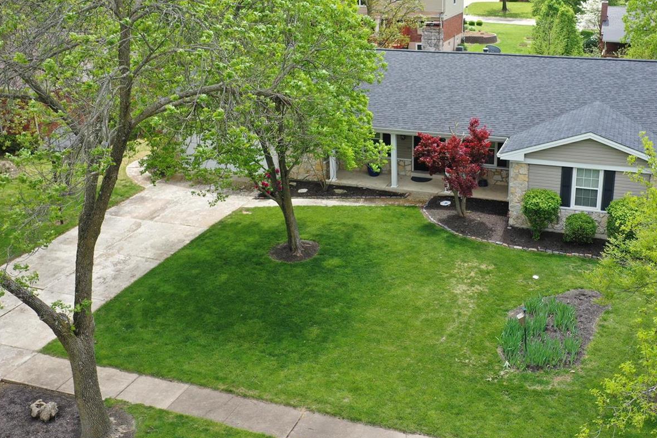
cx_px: 406
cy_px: 160
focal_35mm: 38
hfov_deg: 50.3
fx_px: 693
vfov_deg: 34.8
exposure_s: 1/100
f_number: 4
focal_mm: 10.26
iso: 100
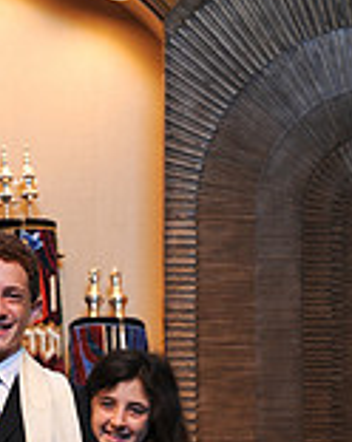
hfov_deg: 10.8
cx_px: 10
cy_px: 502
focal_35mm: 141
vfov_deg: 13.4
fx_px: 1843
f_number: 4.5
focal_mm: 52
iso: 500
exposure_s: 1/50
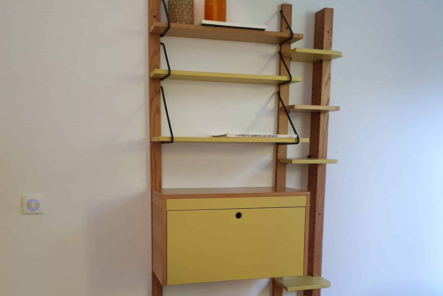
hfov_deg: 51.9
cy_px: 214
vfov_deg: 35.3
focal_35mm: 37
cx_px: 227
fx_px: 455
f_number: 2.4
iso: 250
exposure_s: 1/40
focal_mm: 4.32
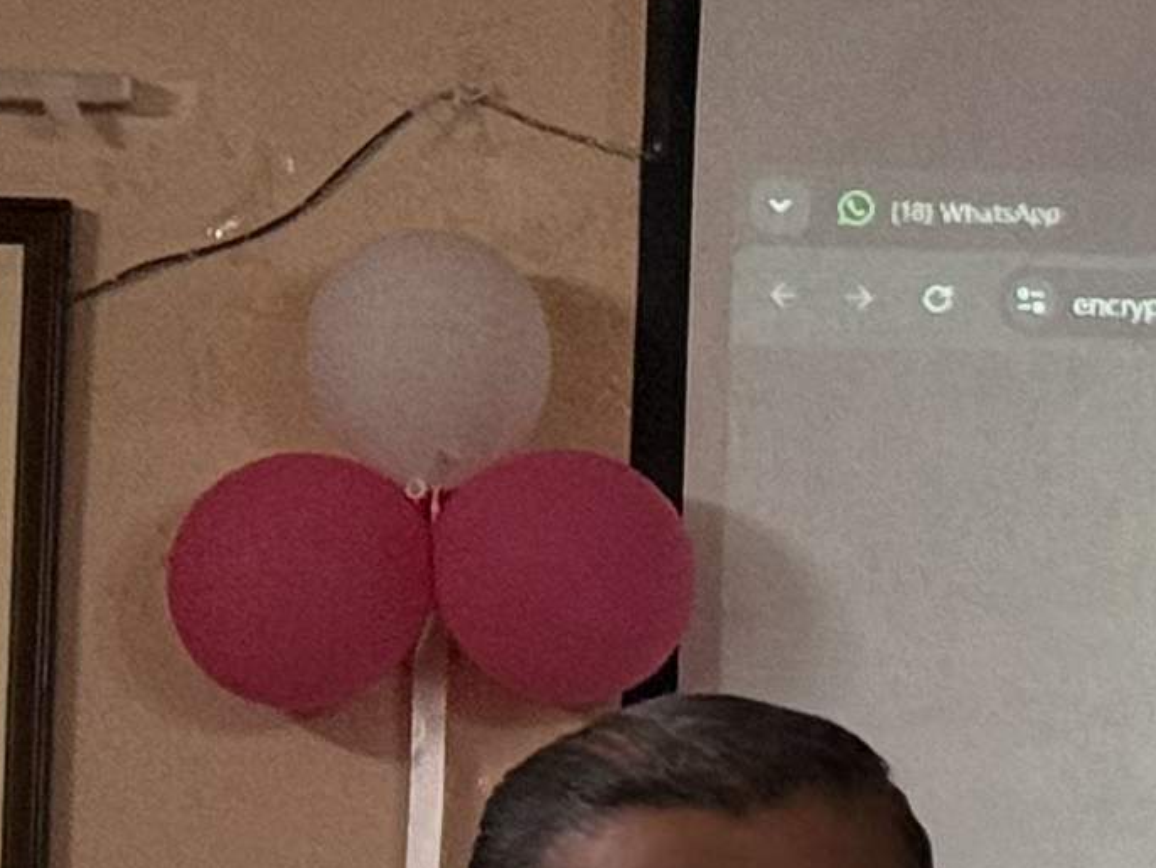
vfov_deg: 5.3
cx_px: 1889
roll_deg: +0.1
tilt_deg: +8.7
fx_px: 9421
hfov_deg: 6.9
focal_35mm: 282
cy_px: 903
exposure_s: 1/50
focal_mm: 6.8
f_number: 1.8
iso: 250
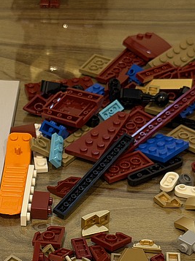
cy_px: 210
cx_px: -20
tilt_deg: -40.2
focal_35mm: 105
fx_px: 790
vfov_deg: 18.6
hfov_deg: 13.8
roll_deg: +3.9
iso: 160
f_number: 1.78
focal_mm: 6.76
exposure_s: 1/60
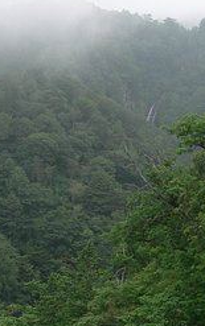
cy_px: 91
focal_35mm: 79
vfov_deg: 25.9
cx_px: 70
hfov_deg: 16.5
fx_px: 704
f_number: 4
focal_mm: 6
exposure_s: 1/160
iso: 80
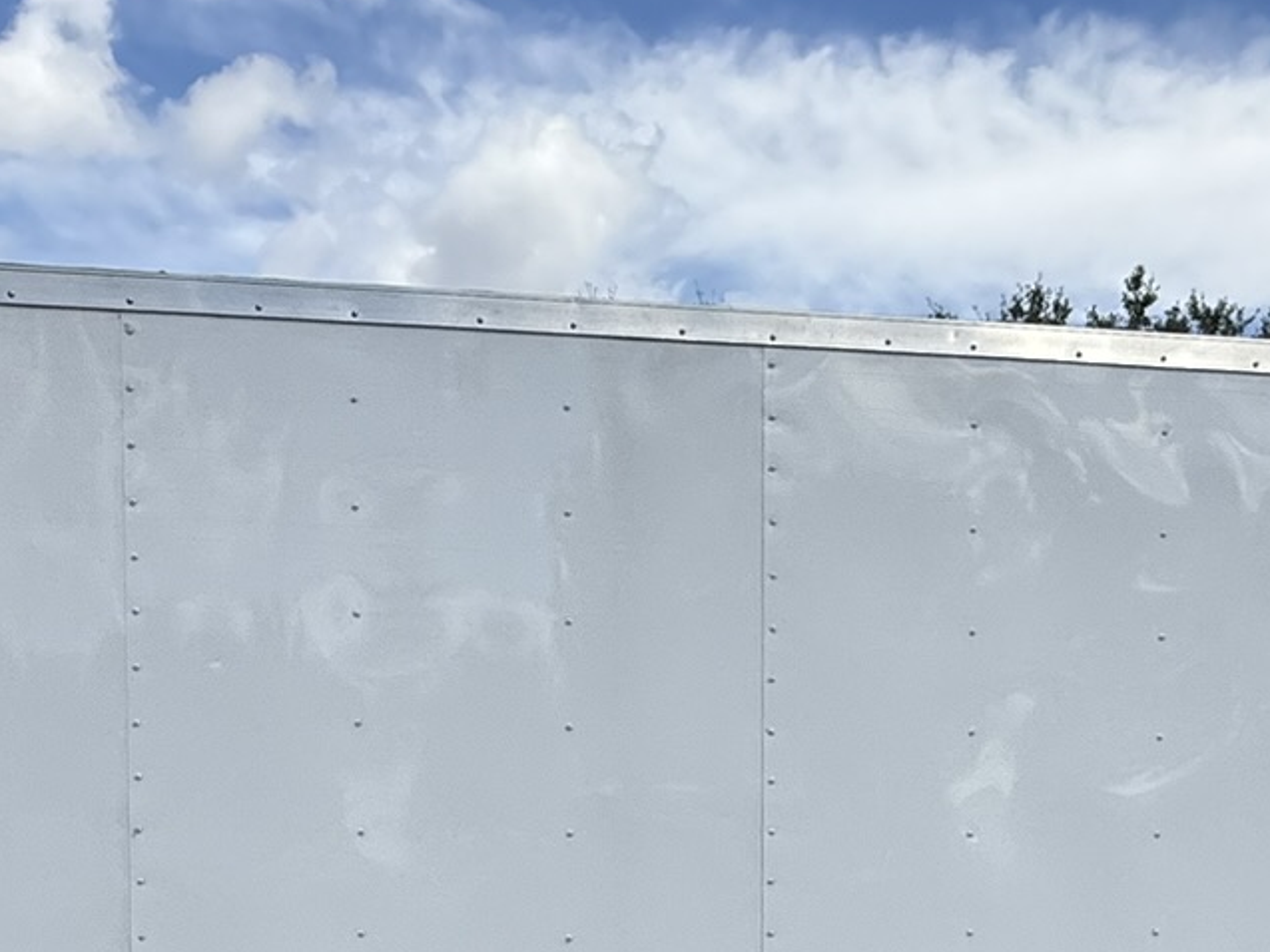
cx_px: 841
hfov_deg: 41.6
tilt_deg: -1.9
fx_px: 1651
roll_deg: -3.4
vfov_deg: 29.9
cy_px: 958
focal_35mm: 45
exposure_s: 1/2611
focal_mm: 2.22
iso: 50
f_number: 2.2
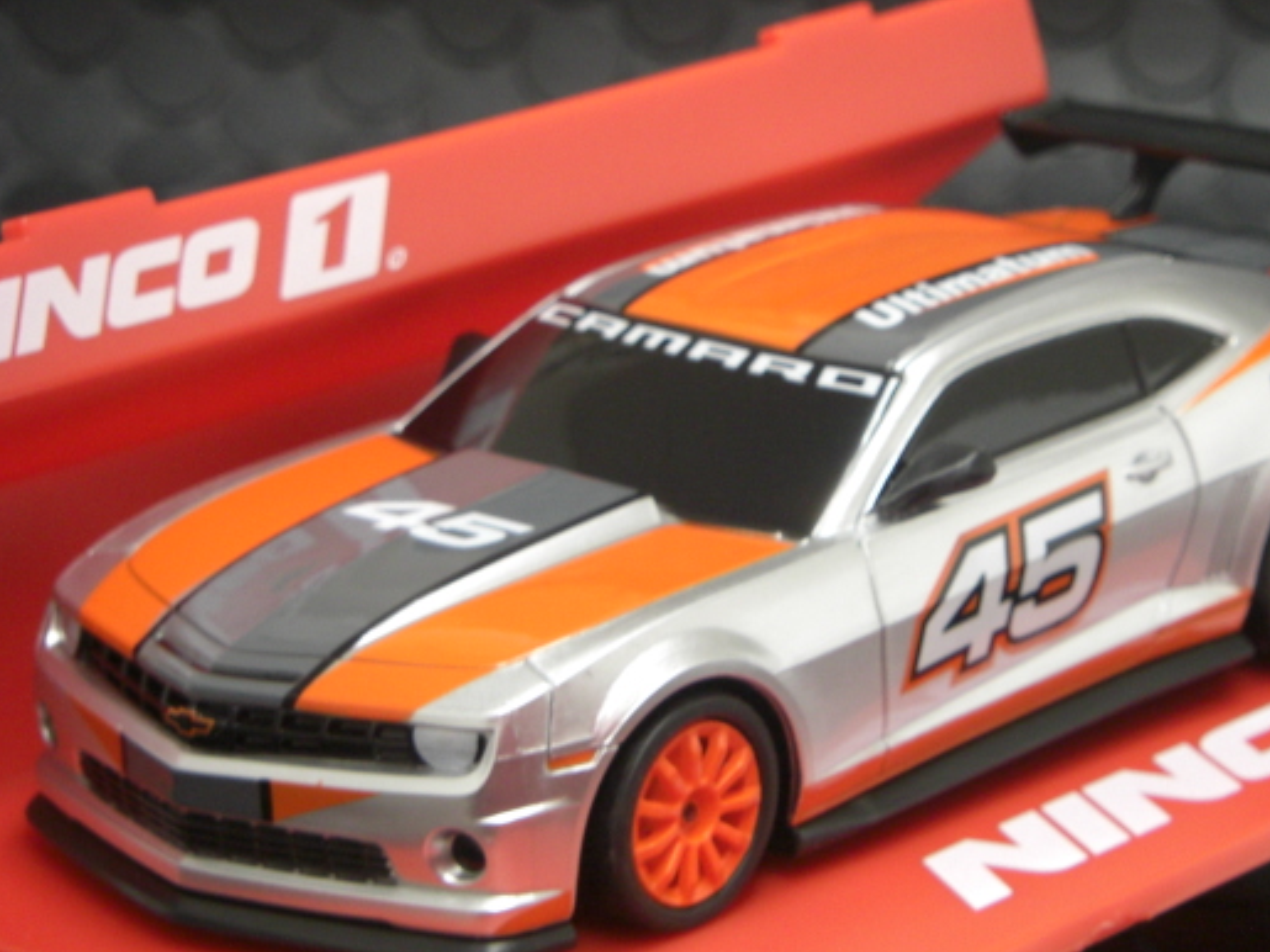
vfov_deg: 9.6
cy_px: 525
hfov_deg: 12.8
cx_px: 782
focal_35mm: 154
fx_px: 5649
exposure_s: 1/15
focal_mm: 20.5
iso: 200
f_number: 4.3
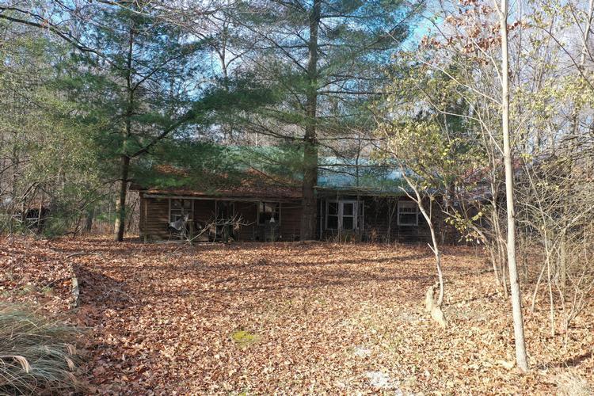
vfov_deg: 46.4
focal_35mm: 28
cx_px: 297
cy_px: 198
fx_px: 462
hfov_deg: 65.5
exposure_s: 1/200
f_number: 4.5
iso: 100
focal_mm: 10.26
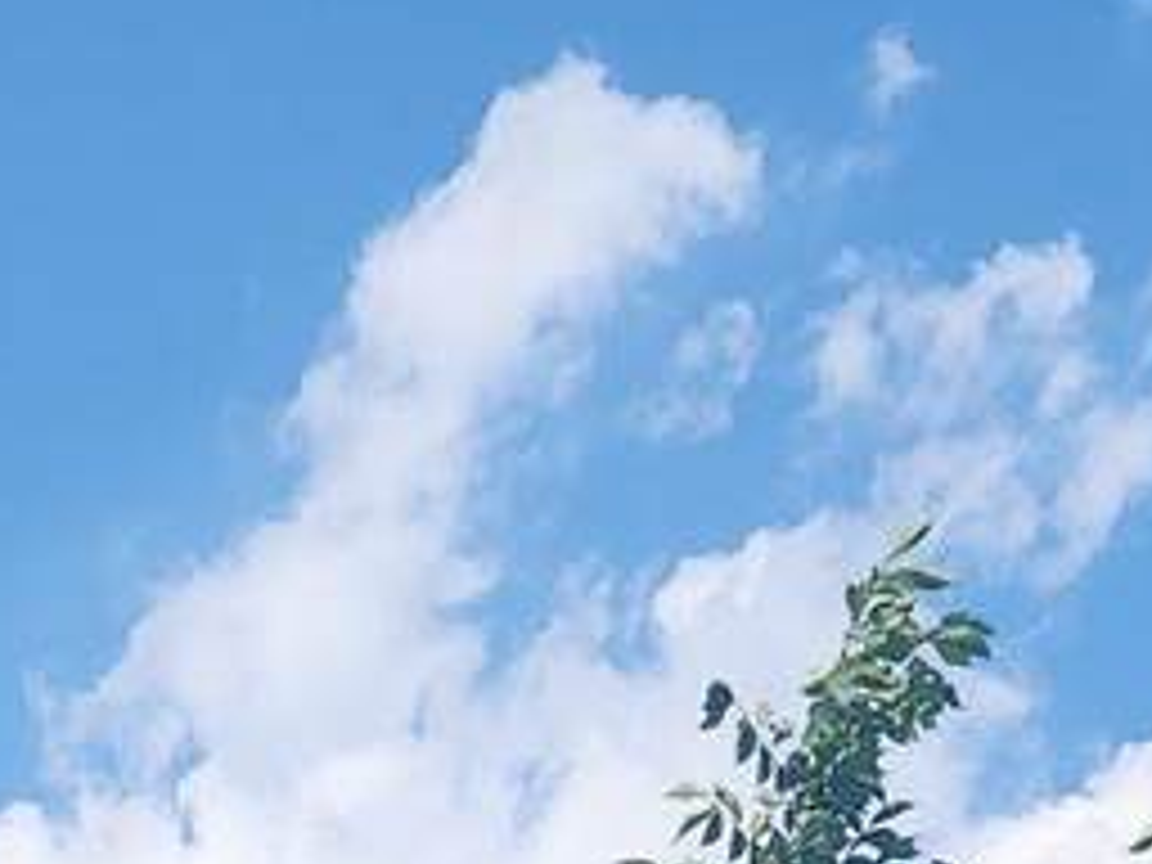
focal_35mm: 115
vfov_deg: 11.4
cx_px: 338
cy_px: 1822
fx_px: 3827
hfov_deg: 17.1
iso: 12
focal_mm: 6.4
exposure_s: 1/914
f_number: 1.8
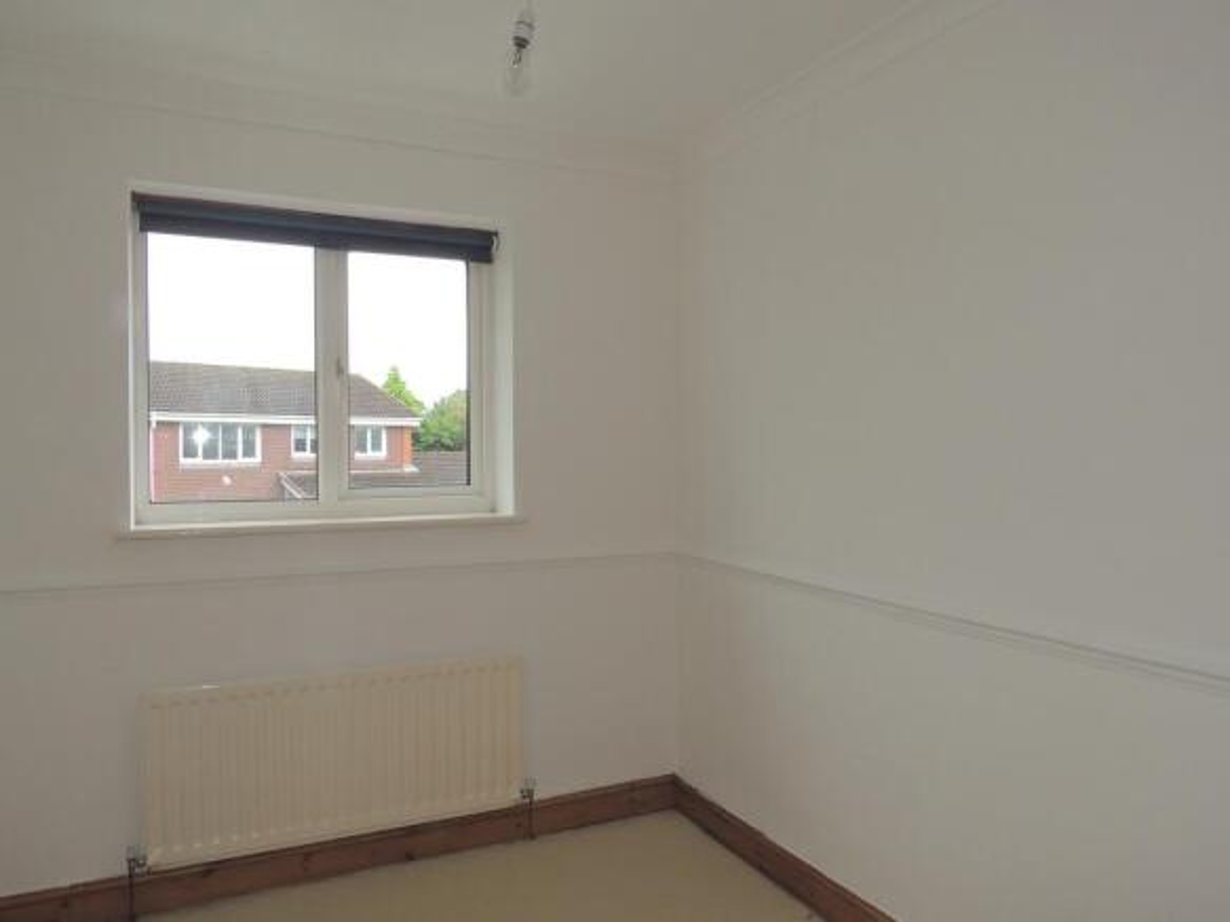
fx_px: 853
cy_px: 461
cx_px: 615
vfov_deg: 56.8
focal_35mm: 24
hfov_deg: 71.6
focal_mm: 4.3
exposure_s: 1/40
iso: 140
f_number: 6.6
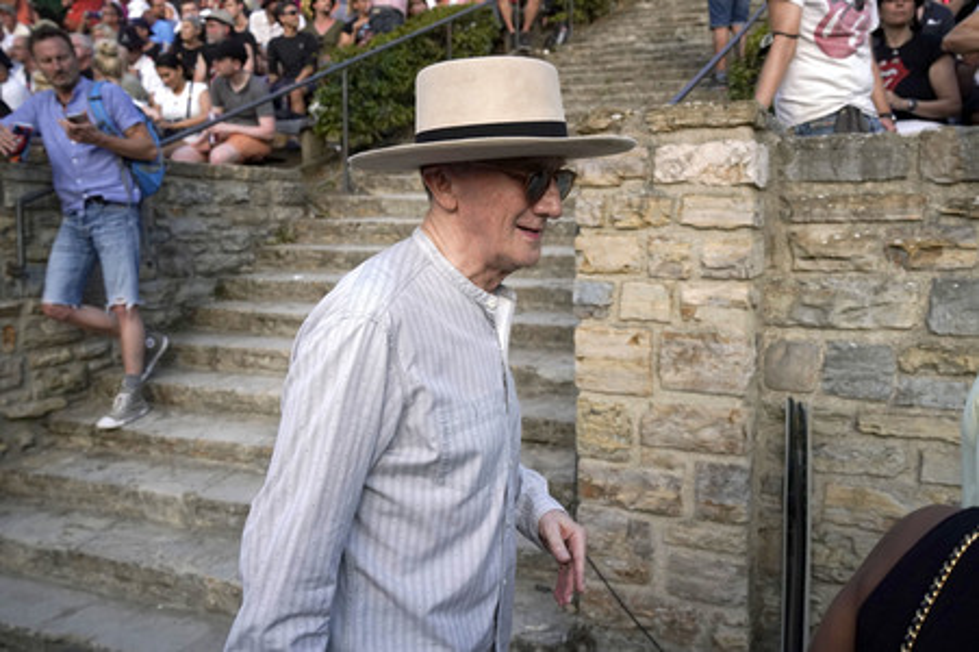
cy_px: 326
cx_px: 490
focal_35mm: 29
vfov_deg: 44.9
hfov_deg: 63.7
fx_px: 788
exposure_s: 1/1600
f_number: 5.6
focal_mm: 29
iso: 1250
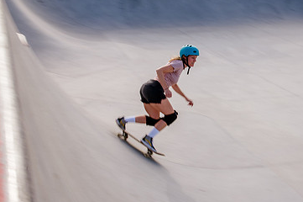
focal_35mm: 65
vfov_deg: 20.9
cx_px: 192
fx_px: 547
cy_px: 85
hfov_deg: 30.8
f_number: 18
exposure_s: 1/50
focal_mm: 35
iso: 200
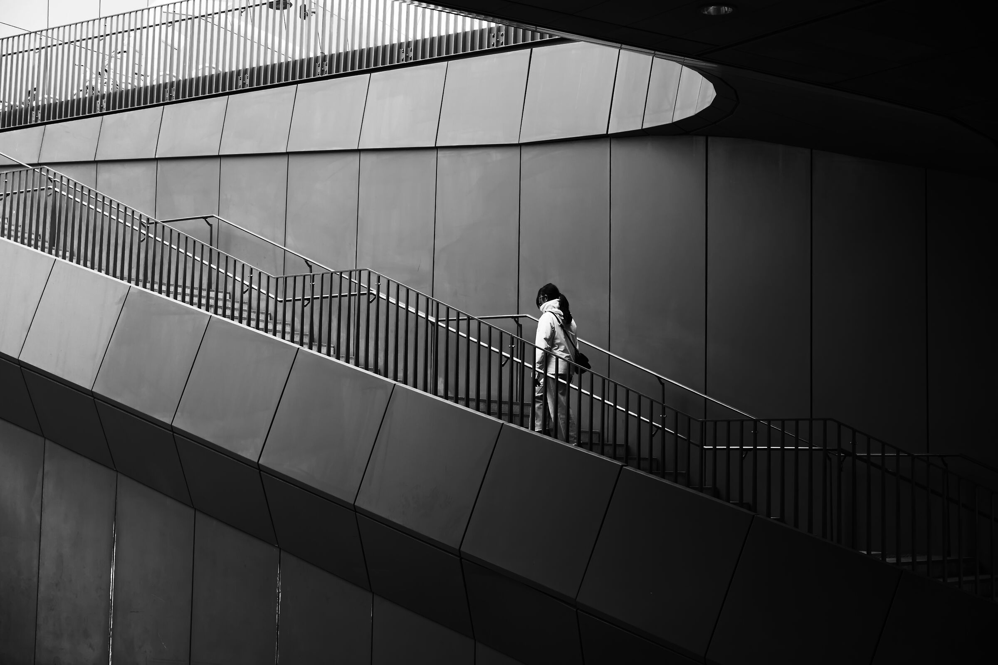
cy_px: 332
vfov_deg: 23.8
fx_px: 1580
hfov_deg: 35.1
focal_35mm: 57
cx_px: 499
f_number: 4
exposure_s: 1/200
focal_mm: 57
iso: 640
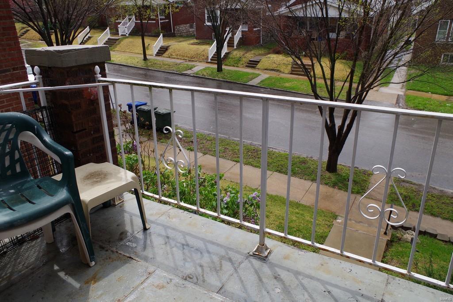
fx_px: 340
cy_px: 151
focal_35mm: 27
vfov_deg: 47.9
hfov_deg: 67.4
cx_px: 226
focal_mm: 18
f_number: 7.1
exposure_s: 1/400
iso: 200
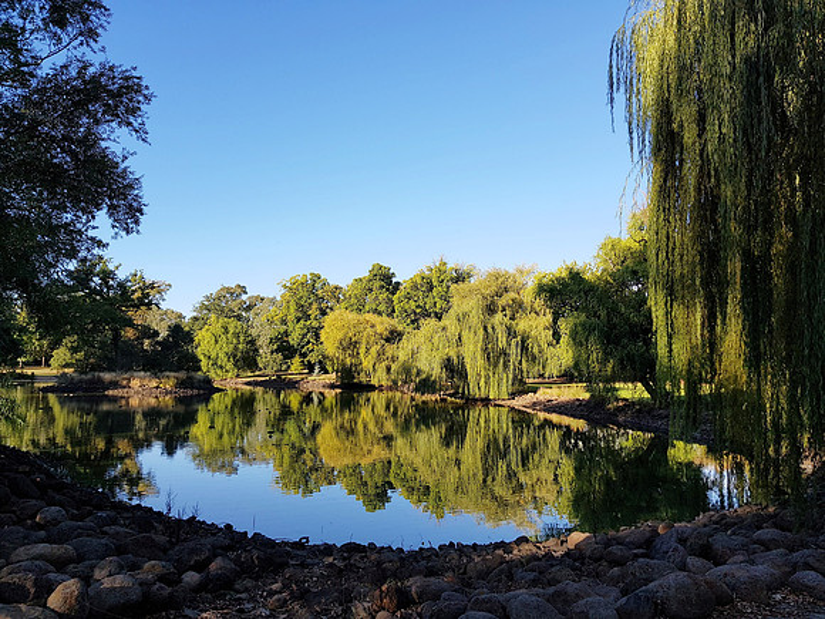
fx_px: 620
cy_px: 310
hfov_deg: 67.3
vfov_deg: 53.1
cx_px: 412
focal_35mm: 26
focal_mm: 4.2
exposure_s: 1/1128
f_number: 1.7
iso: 40
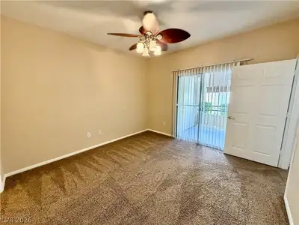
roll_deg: -0.4
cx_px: 150
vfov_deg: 85.7
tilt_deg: -9.2
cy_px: 112
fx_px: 121
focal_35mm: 14
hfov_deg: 102.1
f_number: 2.2
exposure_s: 1/60
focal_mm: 2.22
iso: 320
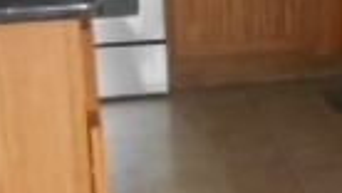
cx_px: 424
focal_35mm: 131
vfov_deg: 9.3
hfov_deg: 15.7
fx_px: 1189
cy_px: 35
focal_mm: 4.7
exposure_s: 1/25
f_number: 3.4
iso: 400
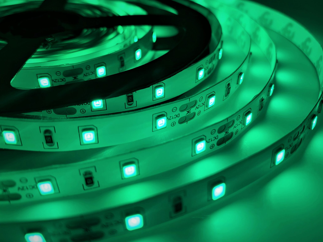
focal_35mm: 32
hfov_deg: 56.6
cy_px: 114
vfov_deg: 44.1
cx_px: 182
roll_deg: +0.7
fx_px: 299
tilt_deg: -34.5
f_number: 1.8
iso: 25
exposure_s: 1/972
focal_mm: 4.25
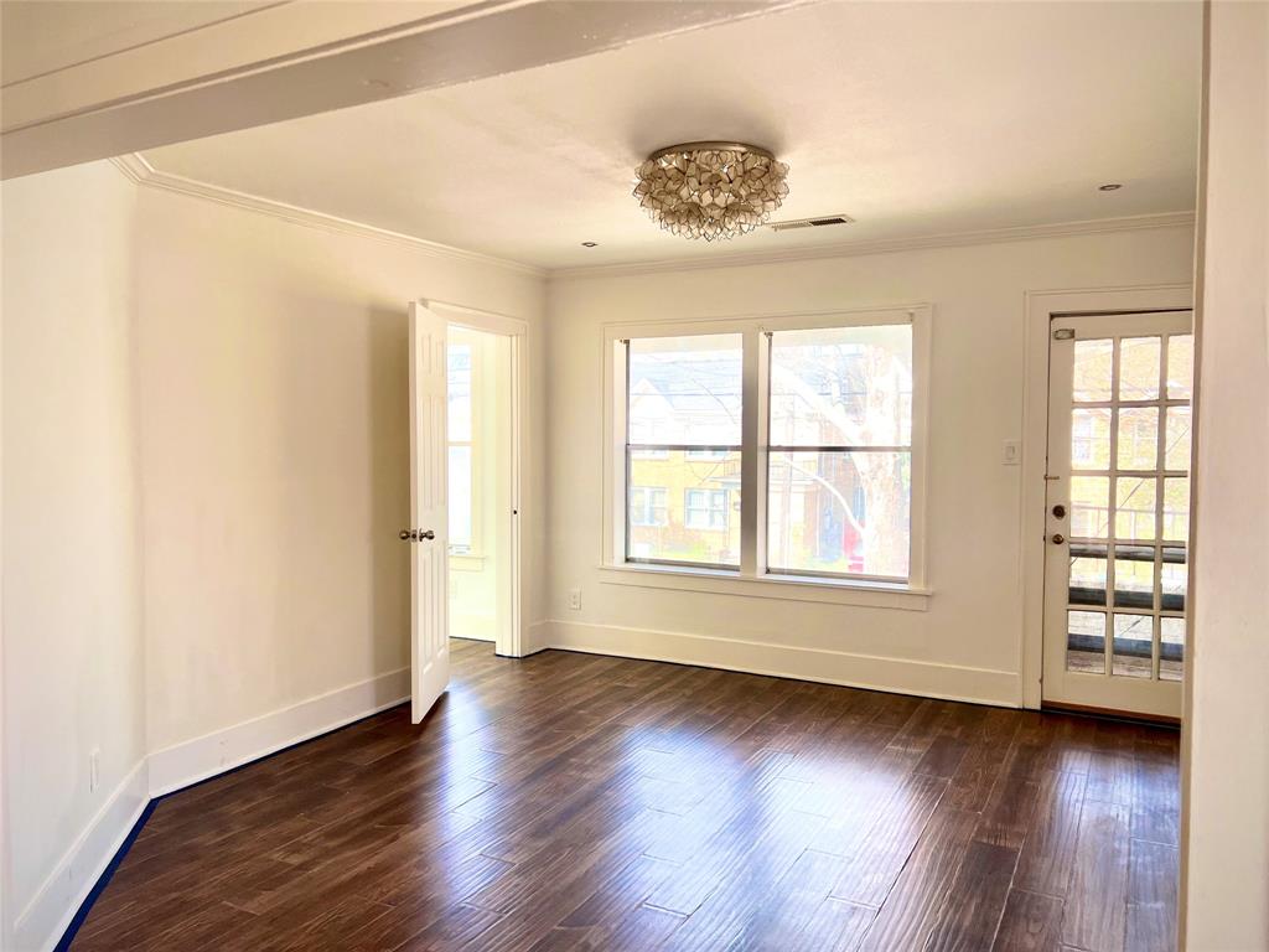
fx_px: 953
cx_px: 634
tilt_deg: -2.9
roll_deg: +0.1
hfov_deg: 67.3
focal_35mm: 26
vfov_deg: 53.1
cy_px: 476
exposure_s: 1/164
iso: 50
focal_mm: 5.7
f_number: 1.5
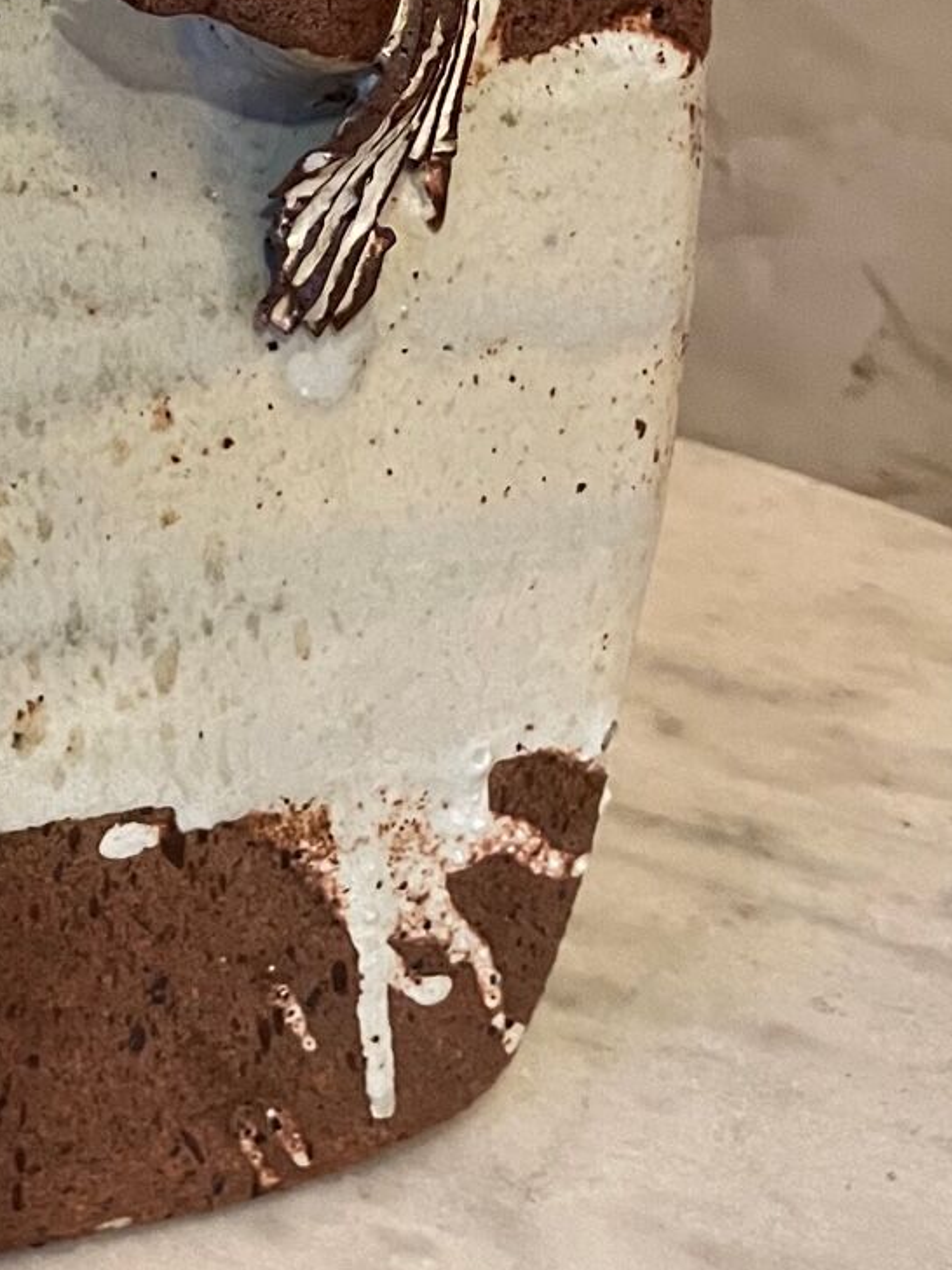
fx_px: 2640
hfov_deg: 19.5
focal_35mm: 72
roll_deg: +2.1
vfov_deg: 25.2
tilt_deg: -12.3
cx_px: -115
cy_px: -110
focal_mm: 4.2
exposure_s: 1/33
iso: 400
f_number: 1.6
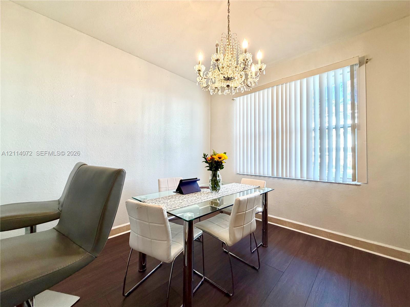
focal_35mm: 14
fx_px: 166
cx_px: 205
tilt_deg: -0.1
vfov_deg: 85.7
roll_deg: +0.5
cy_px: 154
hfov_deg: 102.1
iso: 160
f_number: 2.2
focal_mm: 2.22
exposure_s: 1/120
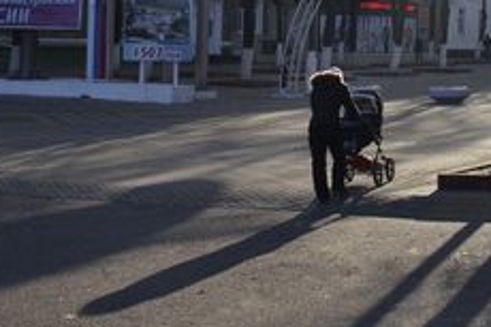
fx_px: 1118
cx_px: 612
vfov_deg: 16.0
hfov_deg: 22.5
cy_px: -53
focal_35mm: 82
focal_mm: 18
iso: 100
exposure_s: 1/640
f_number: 4.5
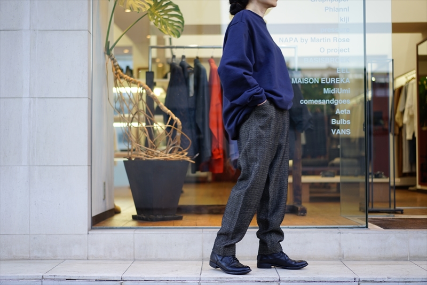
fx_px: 652
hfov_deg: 36.3
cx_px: 214
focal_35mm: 55
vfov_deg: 24.6
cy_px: 142
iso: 100
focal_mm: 55
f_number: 1.8
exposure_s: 1/60
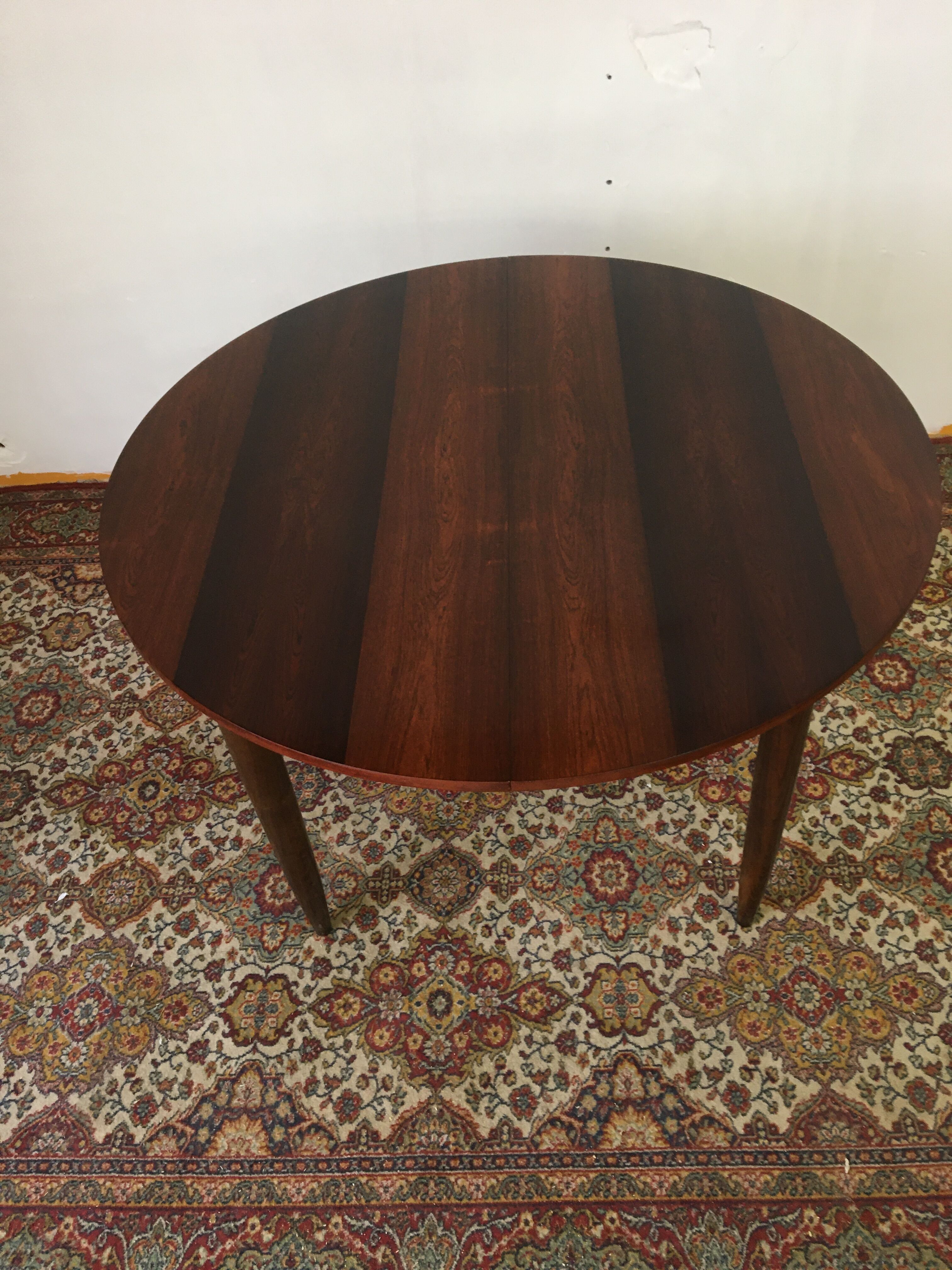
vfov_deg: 61.7
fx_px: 1063
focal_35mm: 29
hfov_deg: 48.2
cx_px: 476
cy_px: 635
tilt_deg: -46.3
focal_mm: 4.15
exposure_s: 1/33
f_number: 2.2
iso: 125
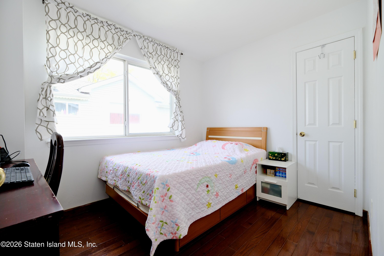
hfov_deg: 100.4
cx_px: 192
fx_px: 160
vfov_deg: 77.3
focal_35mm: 15
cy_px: 128
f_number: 4.5
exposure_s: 1/85
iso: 320
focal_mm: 10
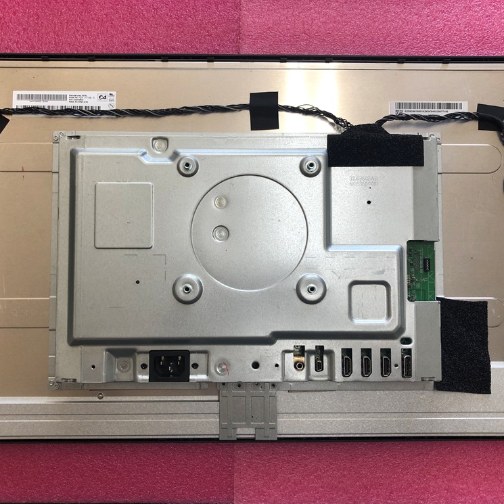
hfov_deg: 48.4
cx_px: 244
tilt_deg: -86.9
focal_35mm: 34
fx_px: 560
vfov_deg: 48.5
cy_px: 251
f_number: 1.8
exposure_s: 1/100
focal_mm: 3.99
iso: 32
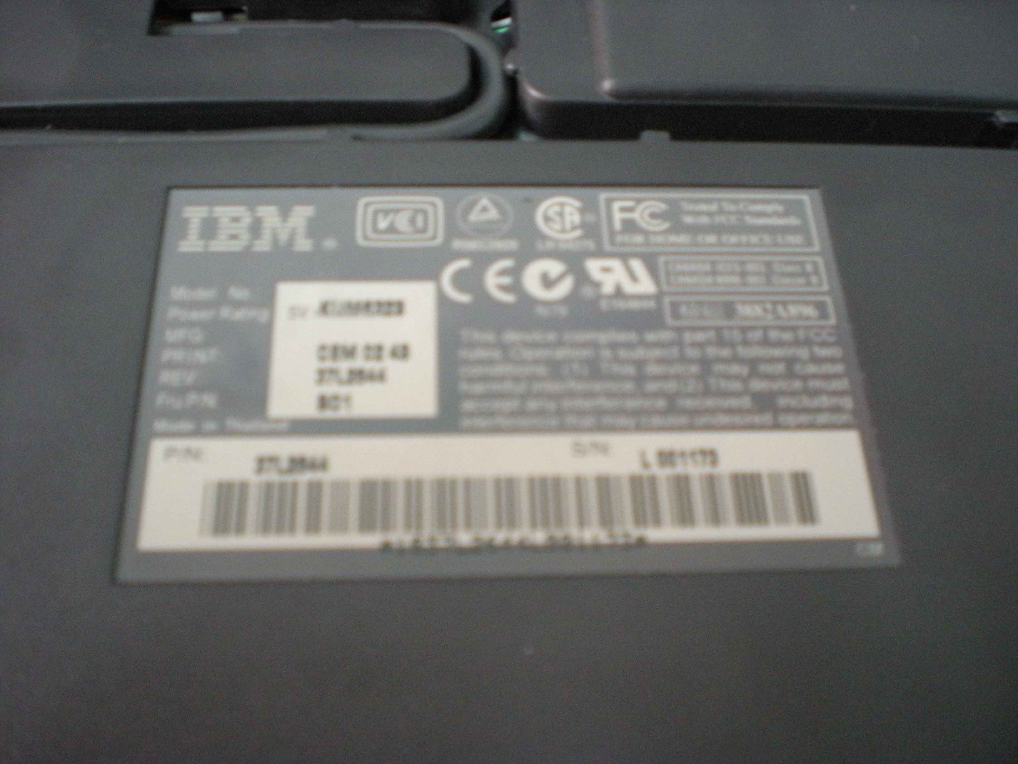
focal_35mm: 38
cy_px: 382
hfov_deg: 49.0
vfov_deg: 37.7
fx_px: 1118
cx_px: 509
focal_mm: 6.3
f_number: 3.1
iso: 448
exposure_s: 1/8
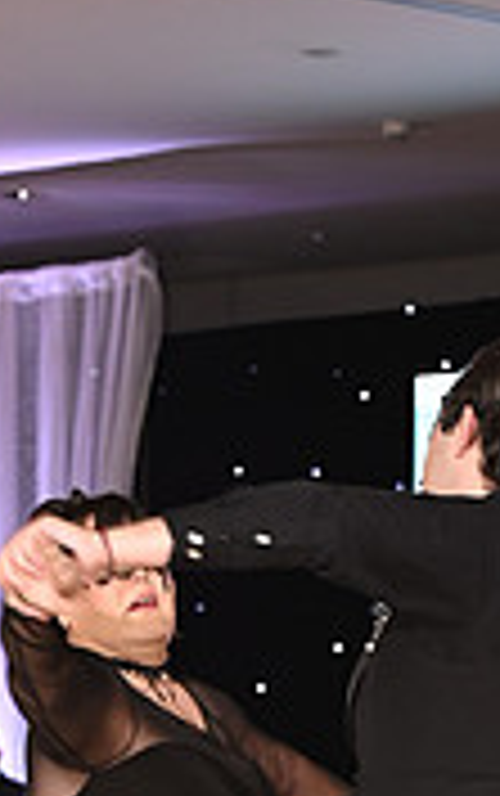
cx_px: 227
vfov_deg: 7.7
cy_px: 1129
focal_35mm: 267
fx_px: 5807
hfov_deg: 4.9
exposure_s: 1/200
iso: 2000
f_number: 5
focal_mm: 80
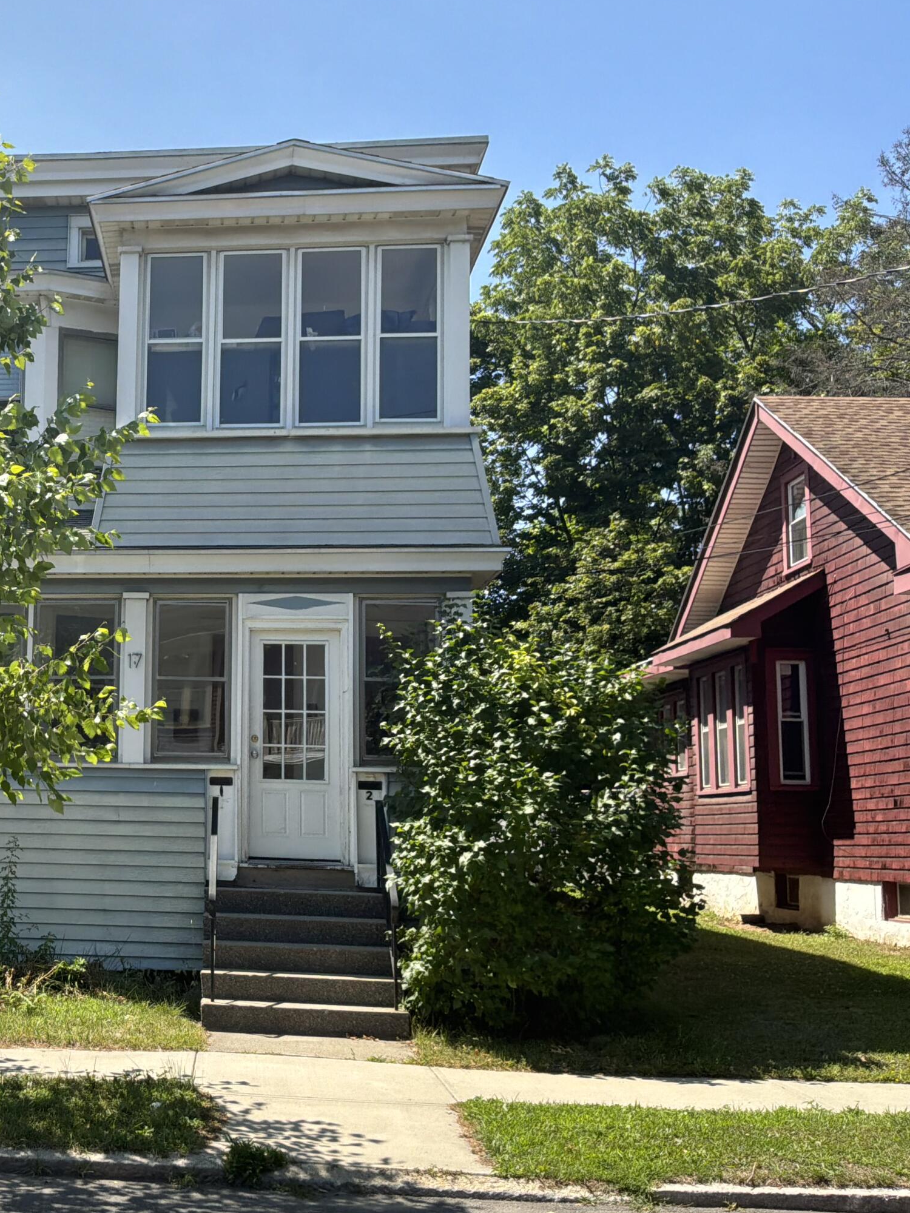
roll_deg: -1.7
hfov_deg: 32.1
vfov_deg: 44.8
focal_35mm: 42
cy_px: 616
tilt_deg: +8.4
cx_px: 34
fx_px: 1472
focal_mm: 3
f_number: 1.8
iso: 25
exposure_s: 1/1076
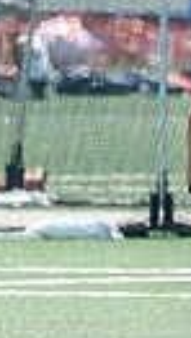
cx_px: 692
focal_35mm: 1839
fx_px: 16505
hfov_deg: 0.7
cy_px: 186
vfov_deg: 1.2
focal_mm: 200
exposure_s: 1/1600
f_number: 5
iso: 400
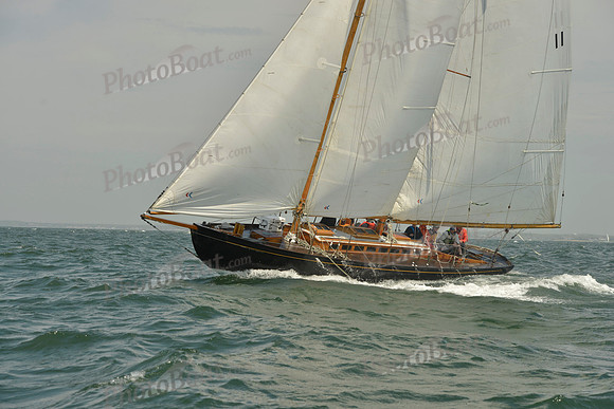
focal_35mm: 70
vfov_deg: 19.5
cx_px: 307
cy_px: 204
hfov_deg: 28.8
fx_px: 1194
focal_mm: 70
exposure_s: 1/1250
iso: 200
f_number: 8
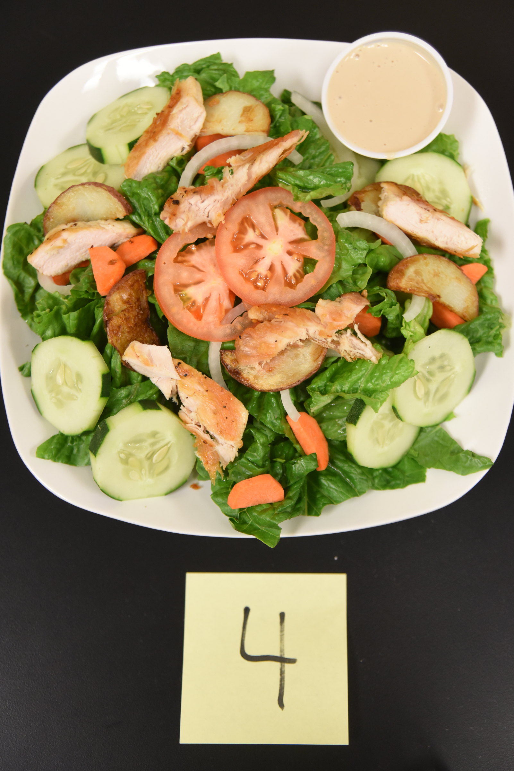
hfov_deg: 27.0
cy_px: 386
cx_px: 257
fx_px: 1070
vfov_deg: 39.6
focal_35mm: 50
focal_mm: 50
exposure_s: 1/160
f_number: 3.5
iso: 2500
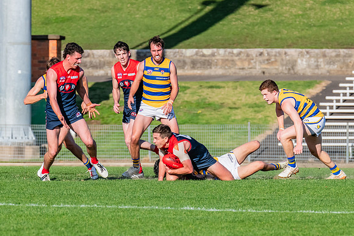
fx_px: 6114
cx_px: 175
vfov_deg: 2.2
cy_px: 131
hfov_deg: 3.3
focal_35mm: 622
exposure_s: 1/1600
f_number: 10
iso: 800
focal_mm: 360
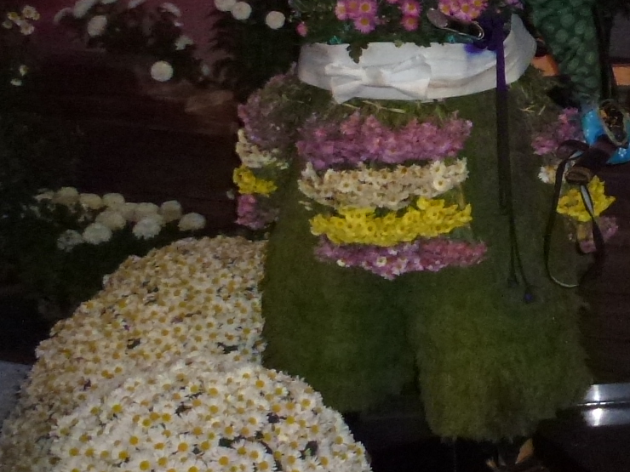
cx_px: 879
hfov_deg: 20.8
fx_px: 1511
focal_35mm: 83
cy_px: 20
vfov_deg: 17.4
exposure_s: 1/60
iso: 400
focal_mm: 4.3
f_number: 3.3
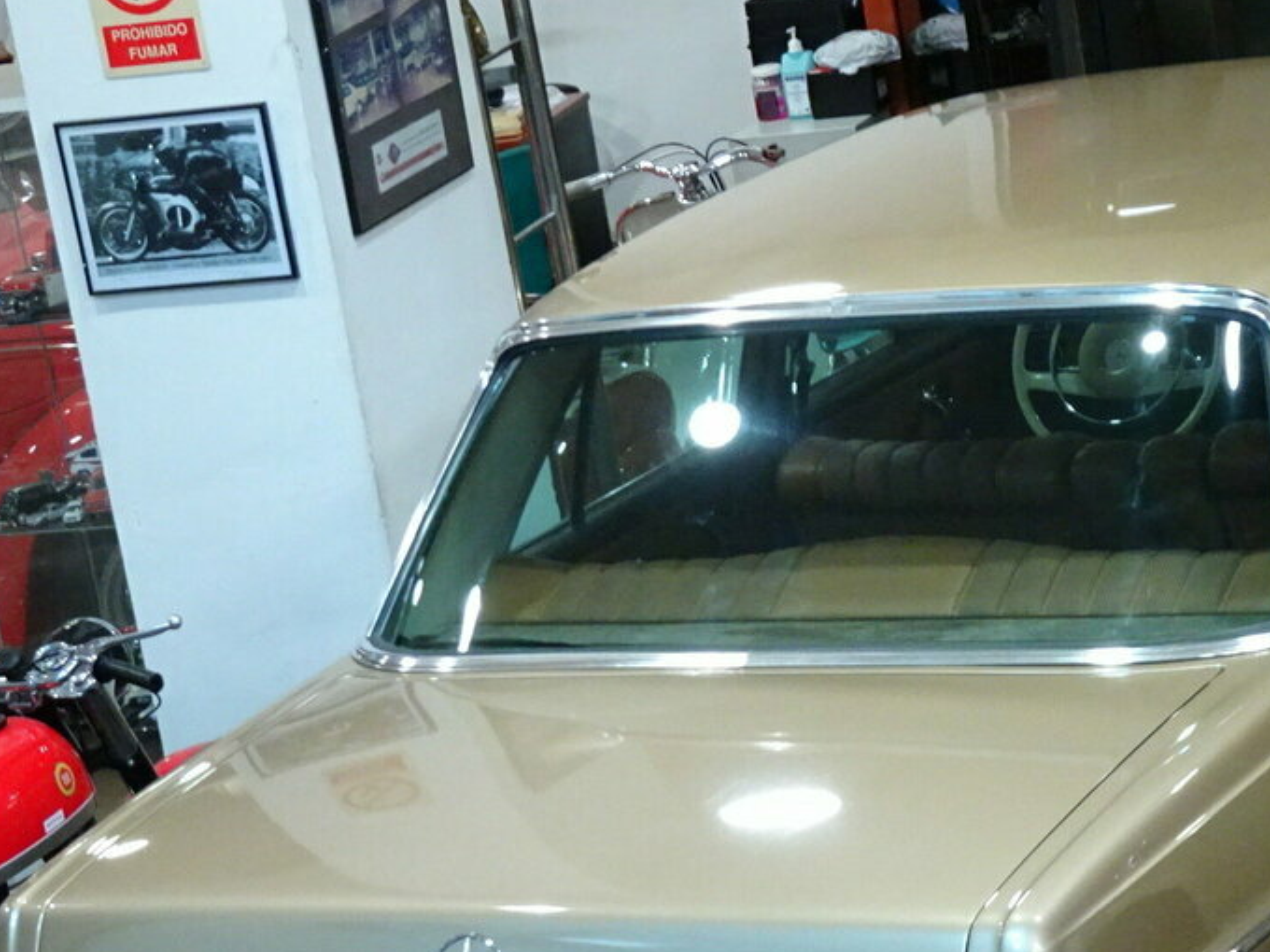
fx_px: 4403
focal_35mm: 120
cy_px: 713
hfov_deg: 16.3
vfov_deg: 12.3
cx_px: 979
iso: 800
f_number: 4.5
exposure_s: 1/20
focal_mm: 11.66
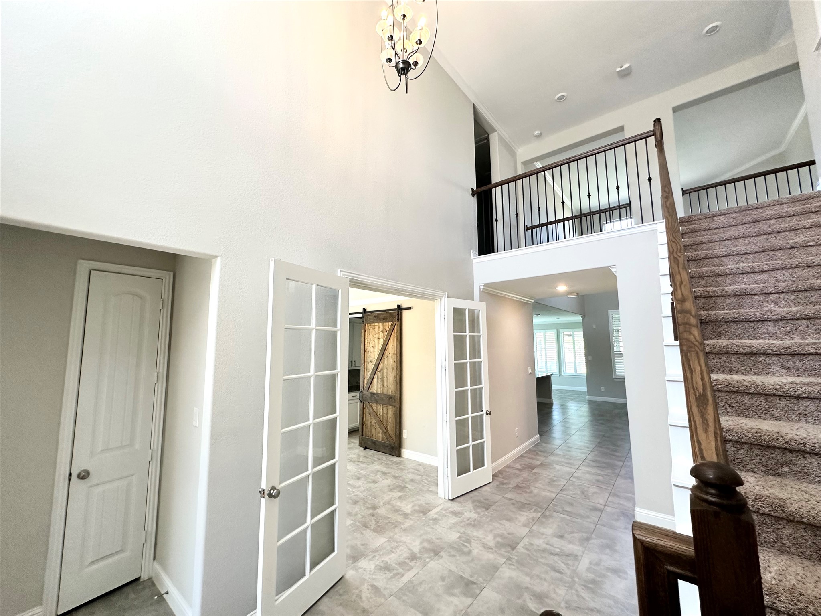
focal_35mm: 14
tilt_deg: +6.2
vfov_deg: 85.7
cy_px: 308
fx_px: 332
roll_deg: +0.1
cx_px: 410
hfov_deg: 102.1
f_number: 2.2
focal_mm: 2.22
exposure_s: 1/120
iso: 200
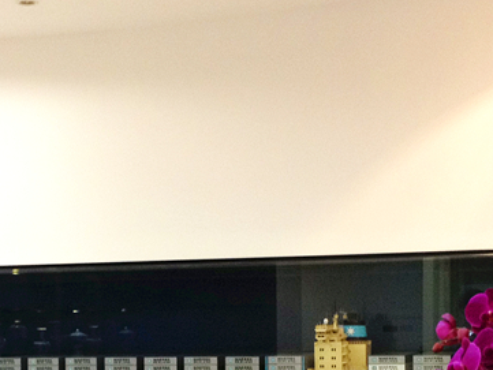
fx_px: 1382
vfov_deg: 15.0
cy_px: 356
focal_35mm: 97
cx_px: 187
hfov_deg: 20.2
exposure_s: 1/20
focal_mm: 4.28
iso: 100
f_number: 2.4
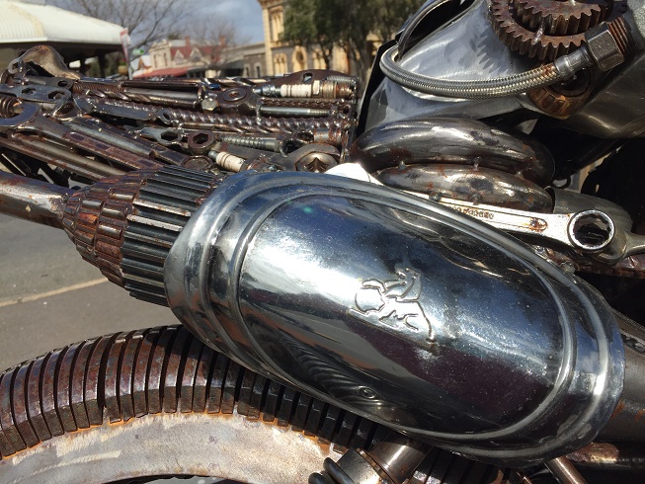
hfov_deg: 61.7
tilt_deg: -16.2
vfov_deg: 48.2
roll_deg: +3.3
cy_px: 242
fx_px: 540
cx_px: 322
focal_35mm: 29
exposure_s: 1/3597
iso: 32
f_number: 2.2
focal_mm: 4.15
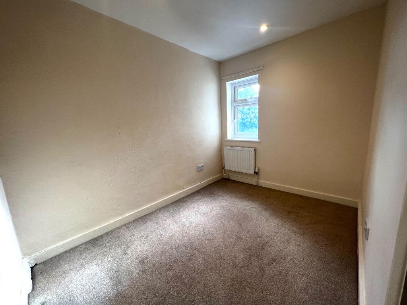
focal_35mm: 13
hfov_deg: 106.2
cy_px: 152
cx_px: 204
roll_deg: +2.8
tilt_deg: -10.3
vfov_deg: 89.9
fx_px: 153
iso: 100
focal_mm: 1.57
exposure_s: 1/100
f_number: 1.8
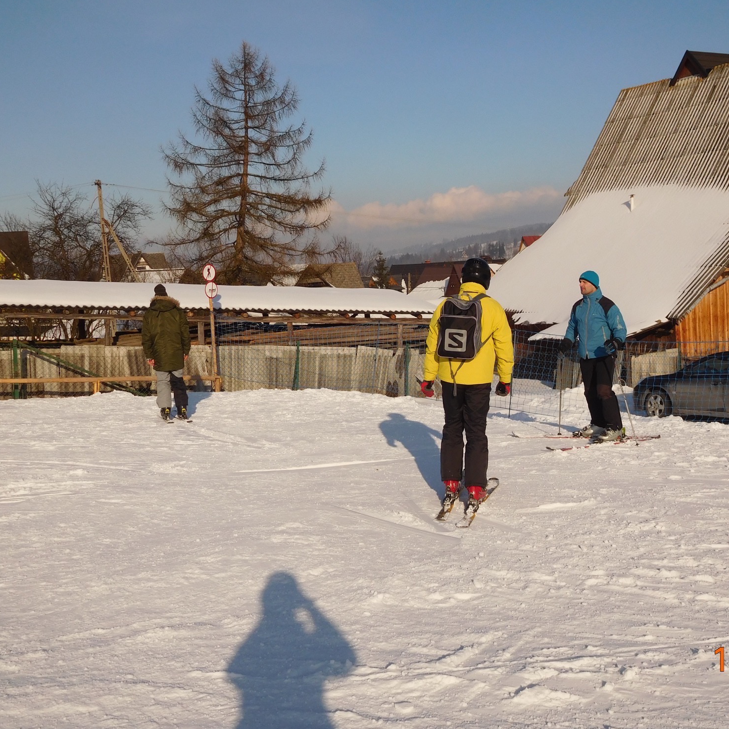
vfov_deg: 40.0
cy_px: 366
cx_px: 462
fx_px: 1001
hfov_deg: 39.7
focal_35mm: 42
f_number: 7.6
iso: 125
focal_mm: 6.2
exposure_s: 1/640
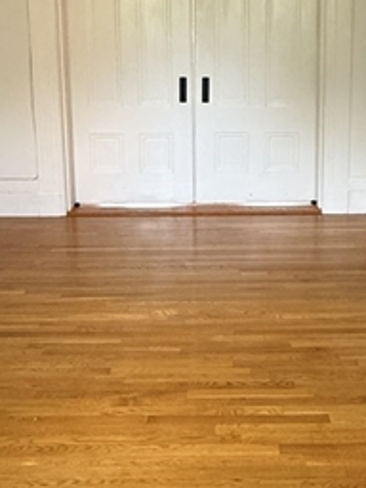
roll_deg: -0.8
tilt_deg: -9.0
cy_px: 124
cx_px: 225
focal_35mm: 42
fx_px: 592
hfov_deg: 34.2
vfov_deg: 43.4
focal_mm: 2.22
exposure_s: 1/99
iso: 320
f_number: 2.2
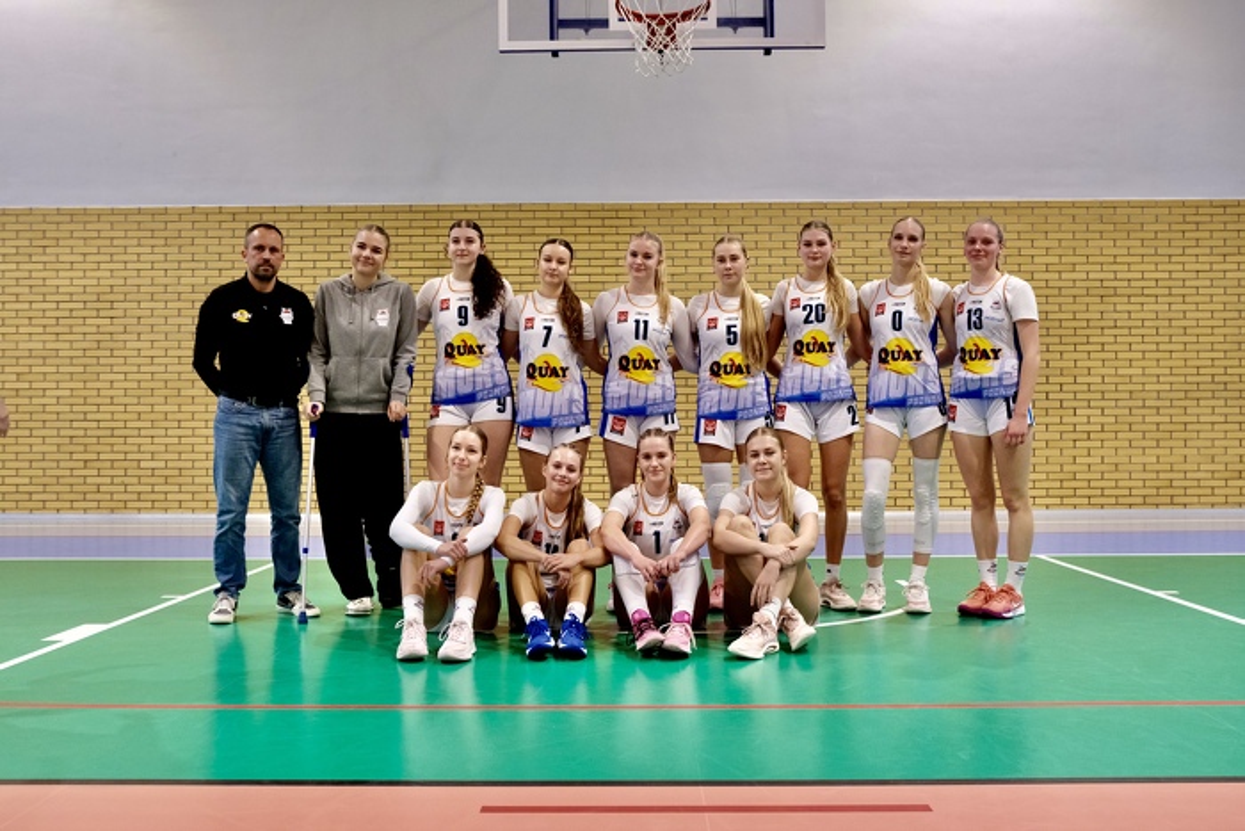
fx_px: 1211
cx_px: 622
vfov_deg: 37.9
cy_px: 416
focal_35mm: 35
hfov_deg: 54.4
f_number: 4.4
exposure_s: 1/100
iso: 1600
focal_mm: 23.5
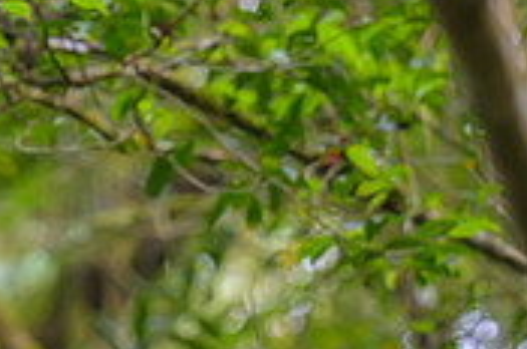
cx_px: -154
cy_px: -284
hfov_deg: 5.5
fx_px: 5406
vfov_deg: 3.7
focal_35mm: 370
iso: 2500
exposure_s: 1/640
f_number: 2.8
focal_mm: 96
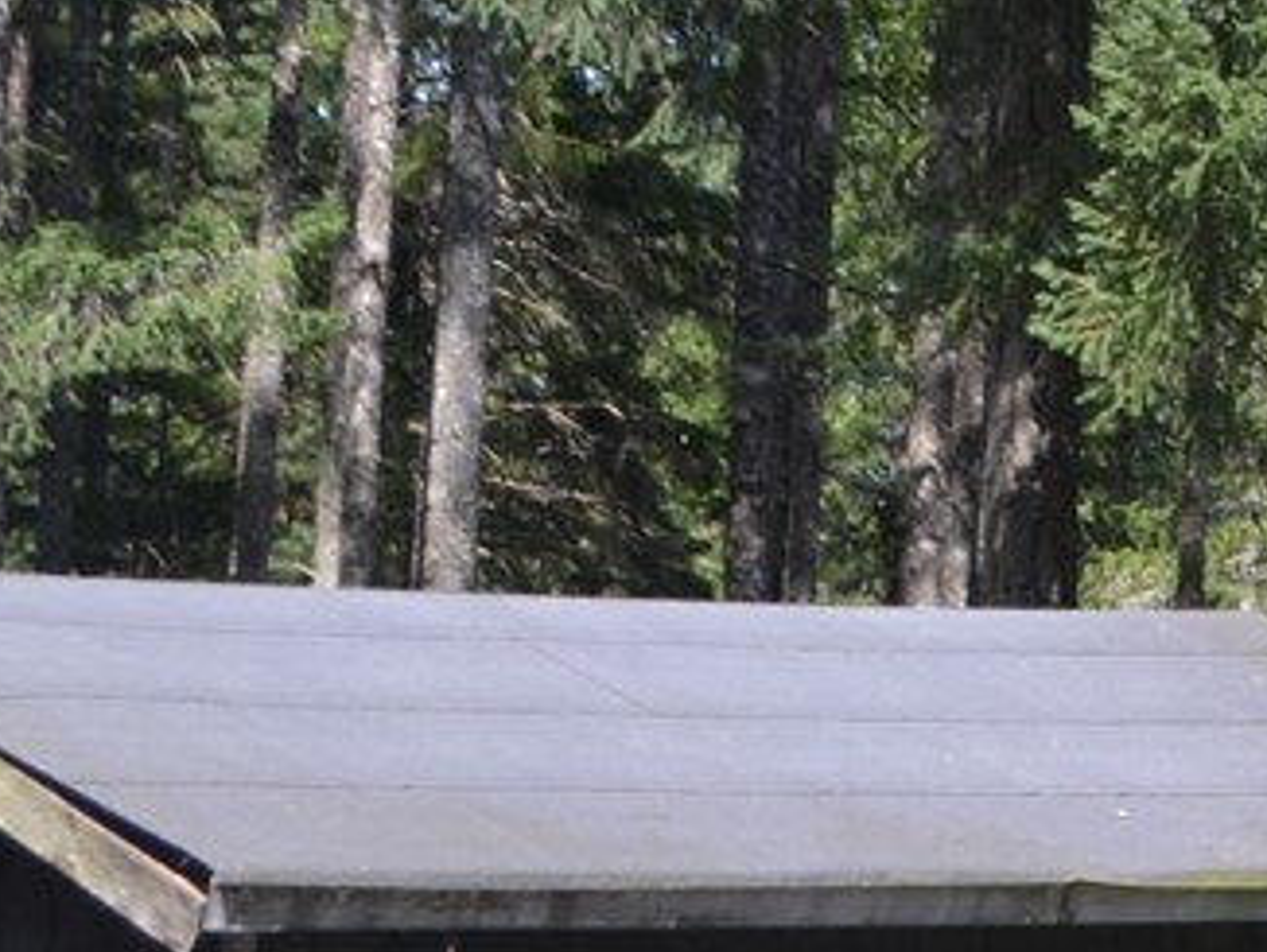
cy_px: -169
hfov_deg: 10.1
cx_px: 2614
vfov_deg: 8.2
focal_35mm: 180
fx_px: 6593
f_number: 5.6
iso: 100
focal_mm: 24
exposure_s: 1/125
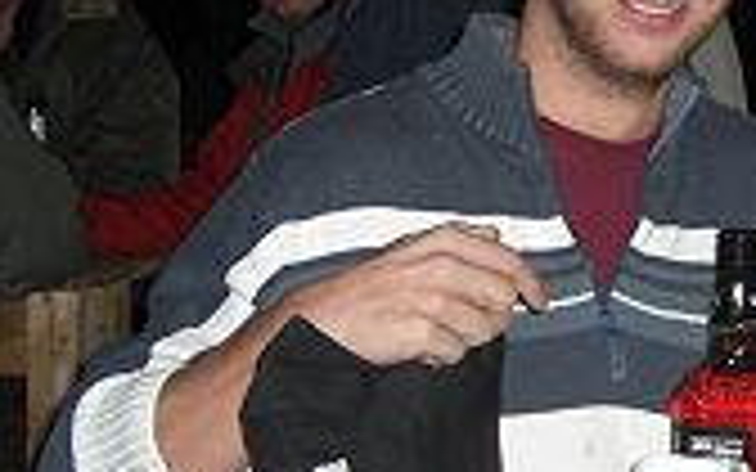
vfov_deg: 11.0
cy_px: 112
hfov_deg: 17.0
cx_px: 824
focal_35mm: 119
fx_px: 2452
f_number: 2.8
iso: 200
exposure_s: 1/60
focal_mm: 7.9
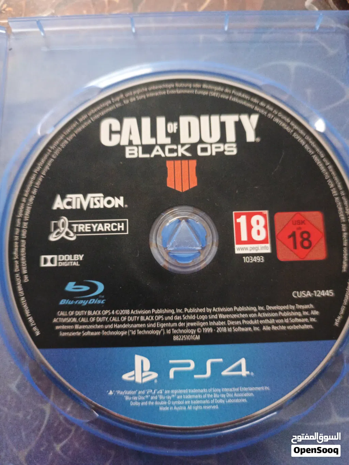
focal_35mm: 23
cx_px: 174
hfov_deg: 58.9
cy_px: 232
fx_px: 309
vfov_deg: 73.9
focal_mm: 5.89
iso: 7916
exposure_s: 1/14.3
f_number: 1.8
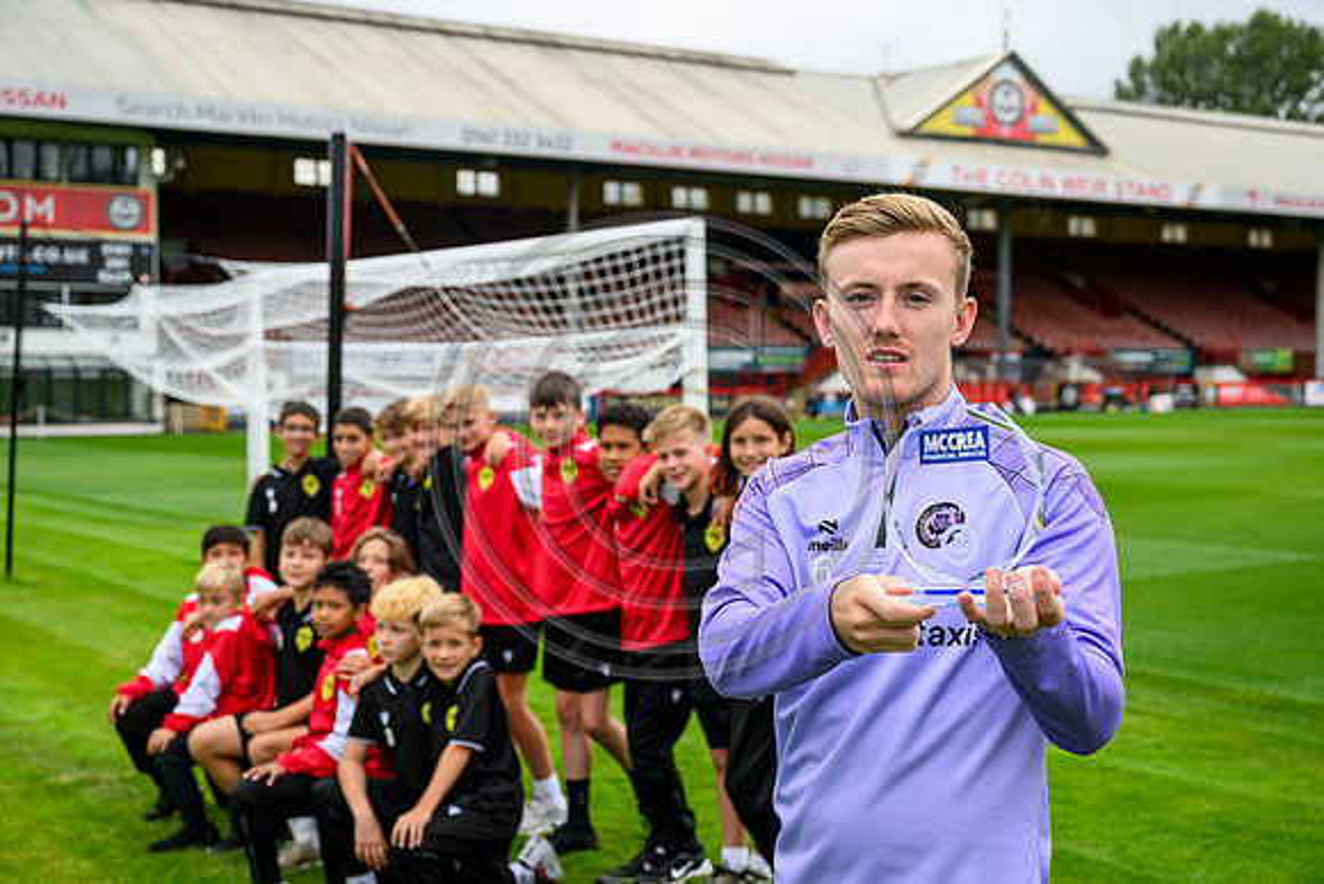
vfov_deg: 27.5
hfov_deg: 40.3
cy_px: 442
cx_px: 662
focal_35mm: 49
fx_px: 1802
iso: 400
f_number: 4.5
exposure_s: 1/500
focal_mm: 49
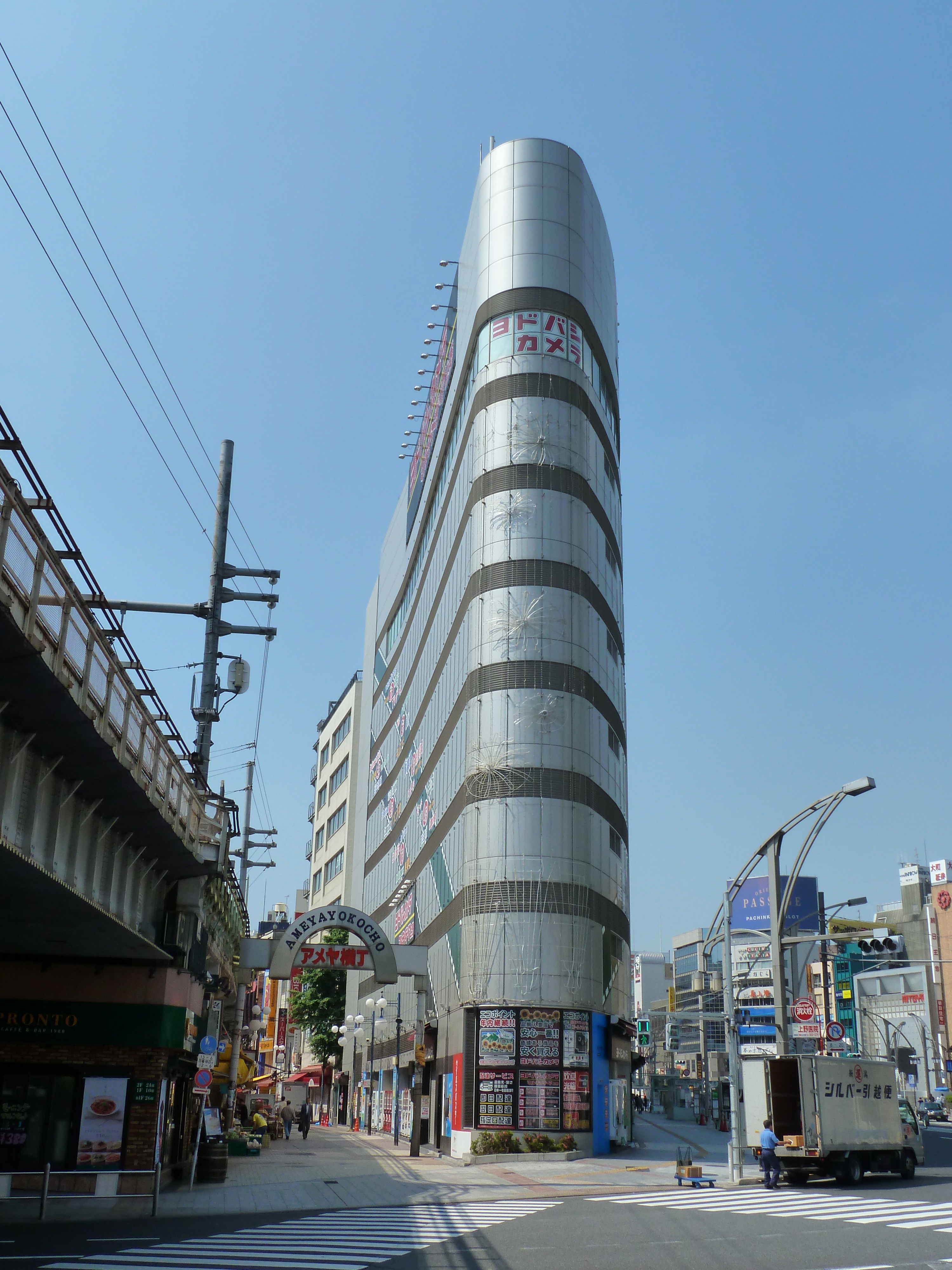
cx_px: 476
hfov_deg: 40.7
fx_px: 1283
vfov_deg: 52.6
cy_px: 635
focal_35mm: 35
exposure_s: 1/400
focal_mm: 5.7
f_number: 5.6
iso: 125
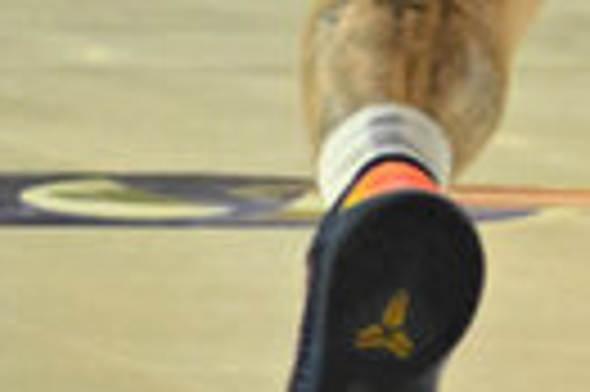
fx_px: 9968
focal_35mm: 609
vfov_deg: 2.2
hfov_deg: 3.3
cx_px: 2184
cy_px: -734
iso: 5000
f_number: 4.5
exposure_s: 1/1000
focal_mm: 78
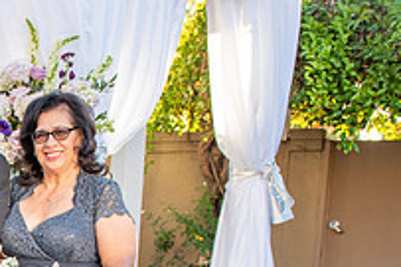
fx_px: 846
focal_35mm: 76
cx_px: -143
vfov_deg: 16.8
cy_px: 361
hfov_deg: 23.2
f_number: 4.5
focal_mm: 24
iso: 200
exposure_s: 1/160
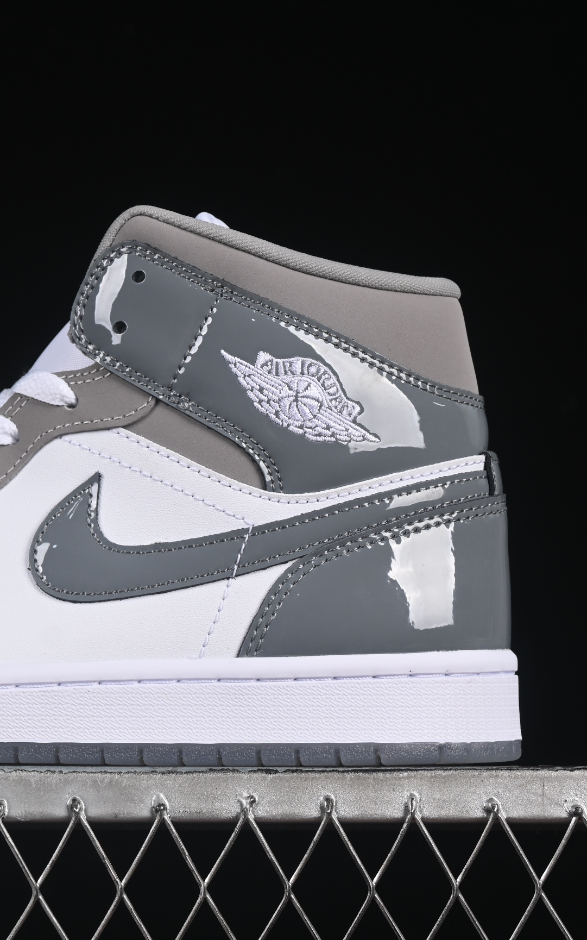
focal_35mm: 123
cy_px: 451
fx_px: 3149
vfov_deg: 17.0
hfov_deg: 10.6
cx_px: 27
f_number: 8
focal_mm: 50
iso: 160
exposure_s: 1/80
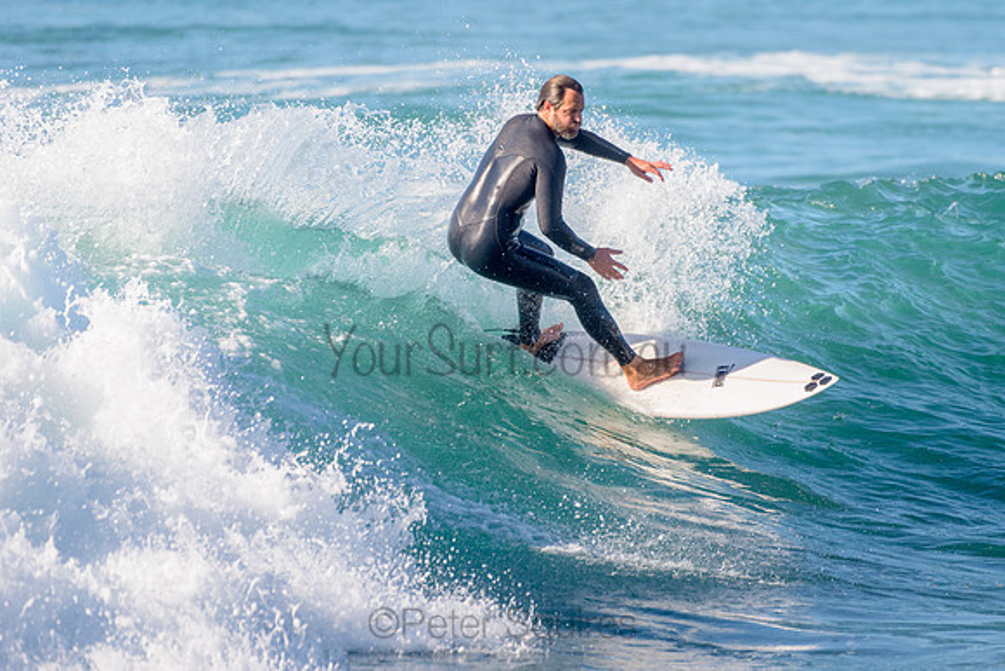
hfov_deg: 3.4
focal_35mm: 612
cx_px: 615
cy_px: 298
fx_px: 17096
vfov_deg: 2.2
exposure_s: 1/2000
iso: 320
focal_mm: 500
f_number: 5.6
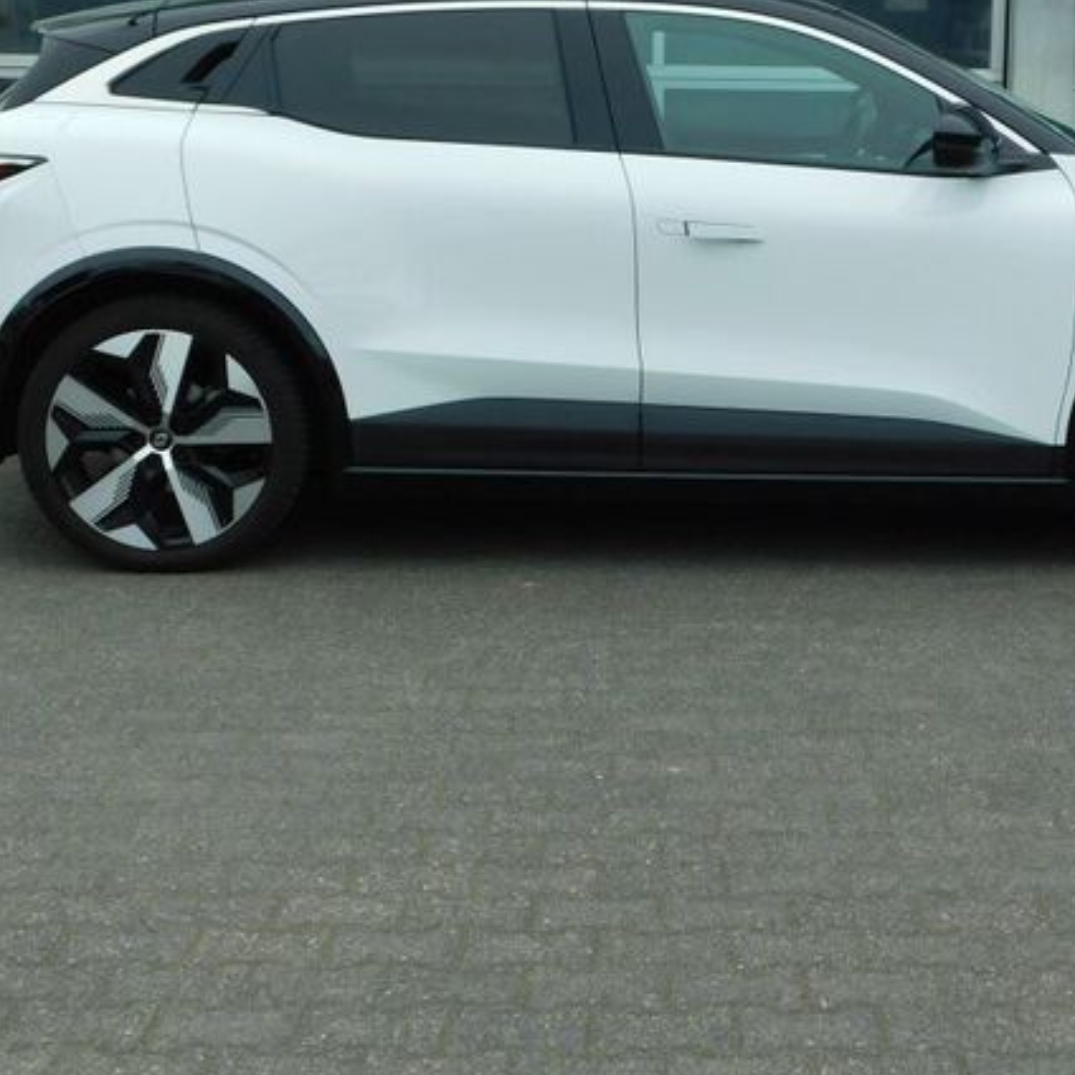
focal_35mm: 60
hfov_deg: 28.4
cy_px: 396
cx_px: 728
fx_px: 2108
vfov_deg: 28.5
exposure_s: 1/640
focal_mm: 6.3
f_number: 3.5
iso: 125
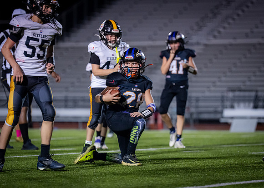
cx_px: 124
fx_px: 1679
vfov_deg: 6.4
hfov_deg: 9.0
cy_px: 97
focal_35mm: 224
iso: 4000
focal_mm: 180
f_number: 2.8
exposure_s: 1/1000
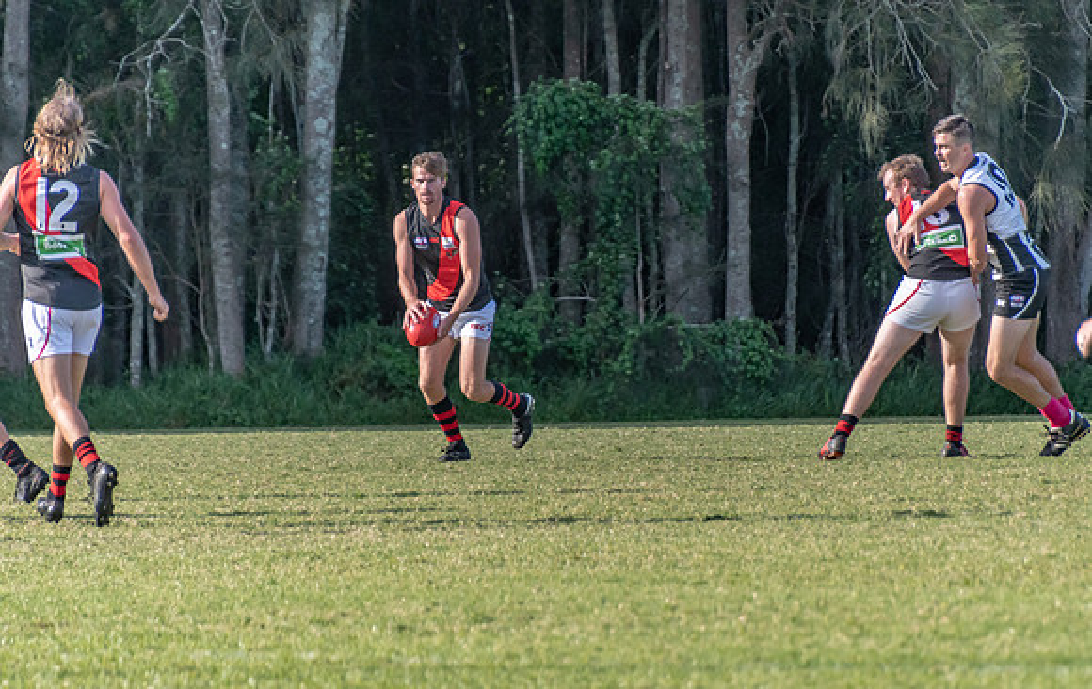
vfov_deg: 2.3
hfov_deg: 3.6
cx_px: 593
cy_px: 294
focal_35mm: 581
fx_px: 17347
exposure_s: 1/1600
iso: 800
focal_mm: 350
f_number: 6.3
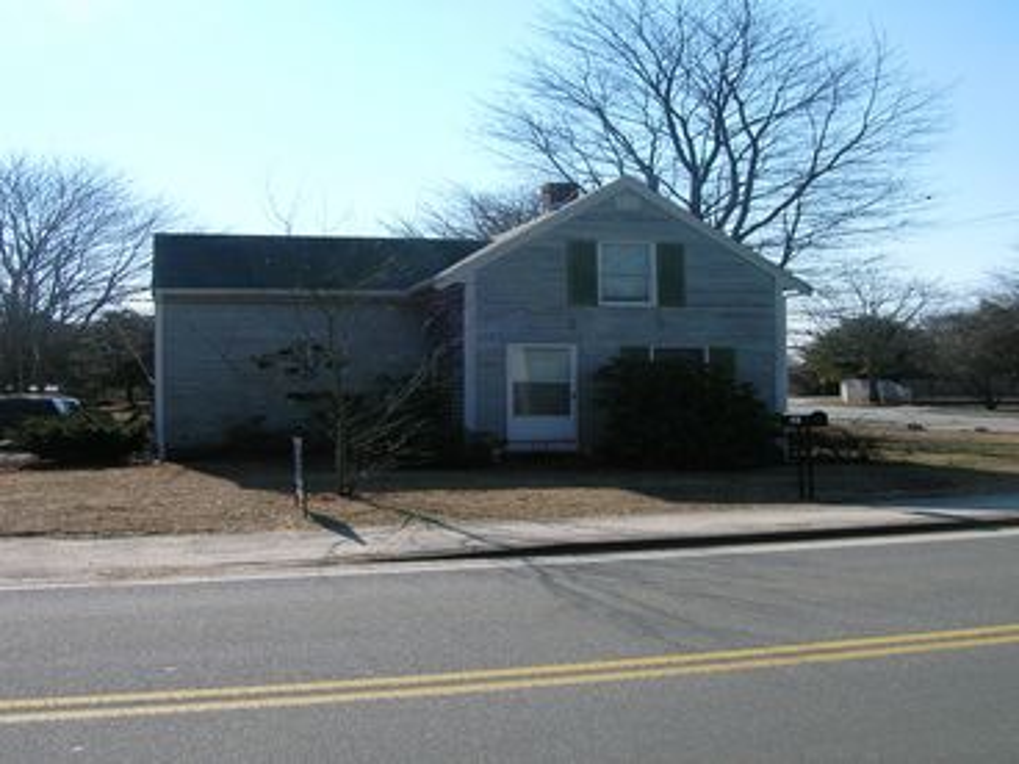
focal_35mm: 34
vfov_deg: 41.8
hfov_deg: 54.0
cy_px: 382
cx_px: 510
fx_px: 1001
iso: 50
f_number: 4.9
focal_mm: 5.7
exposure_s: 1/567
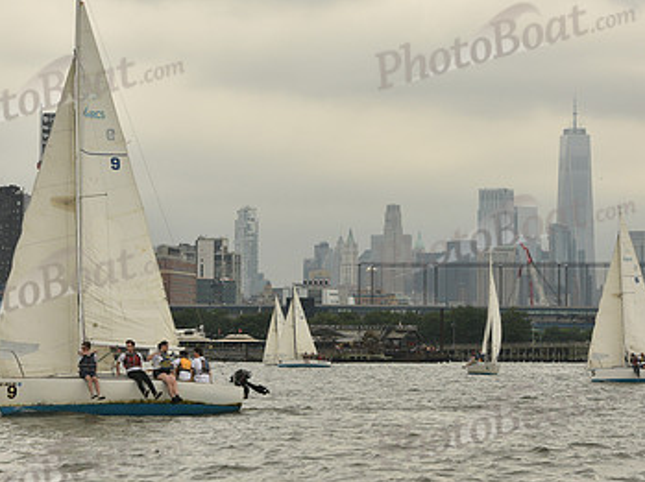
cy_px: 163
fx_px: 2680
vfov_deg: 10.3
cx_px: 281
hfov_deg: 13.7
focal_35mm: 144
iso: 320
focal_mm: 90
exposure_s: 1/1600
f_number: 7.1
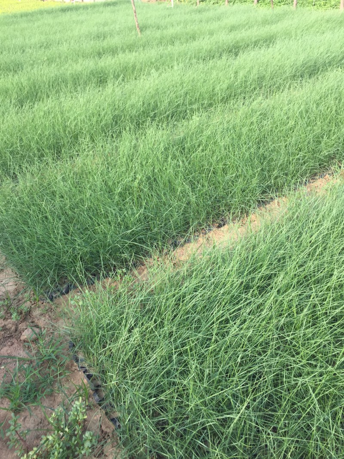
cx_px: 172
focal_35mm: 29
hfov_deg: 48.2
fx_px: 384
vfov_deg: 61.6
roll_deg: +6.6
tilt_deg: -33.2
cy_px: 230
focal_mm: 4.15
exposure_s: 1/460
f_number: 2.2
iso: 32
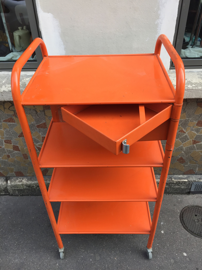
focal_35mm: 29
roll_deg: +2.4
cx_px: 101
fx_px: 226
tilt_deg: -36.1
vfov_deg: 61.7
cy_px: 135
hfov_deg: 48.2
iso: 32
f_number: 2.2
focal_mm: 4.15
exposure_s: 1/271
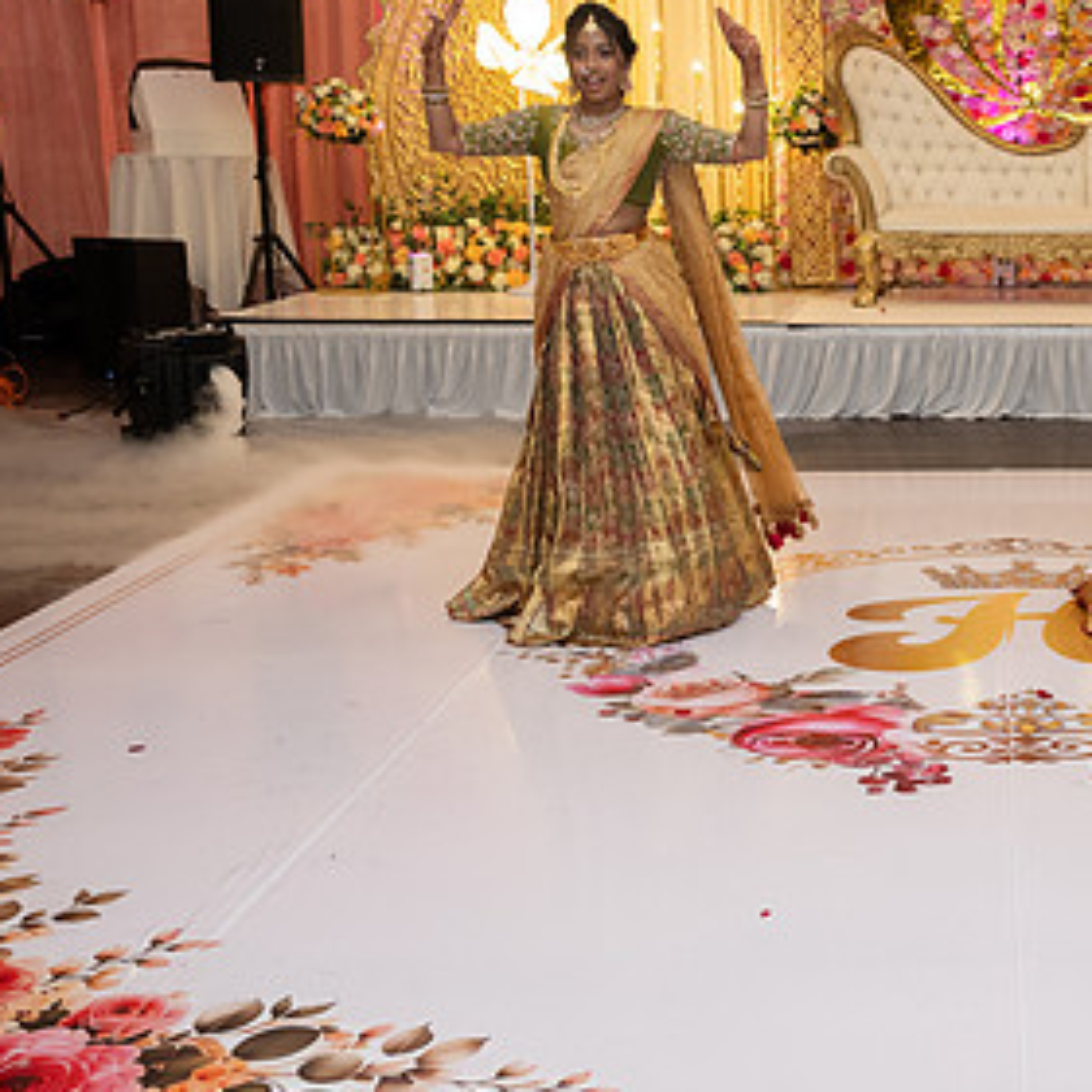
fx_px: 1927
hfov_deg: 29.7
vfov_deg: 31.6
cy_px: 469
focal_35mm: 54
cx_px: 1064
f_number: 4
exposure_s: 1/160
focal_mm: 28
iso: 1250
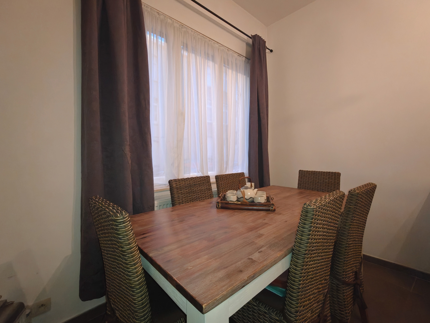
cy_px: 162
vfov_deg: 81.7
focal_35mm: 15
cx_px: 215
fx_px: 186
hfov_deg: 98.2
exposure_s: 1/50
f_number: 2
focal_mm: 2.3
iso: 2500
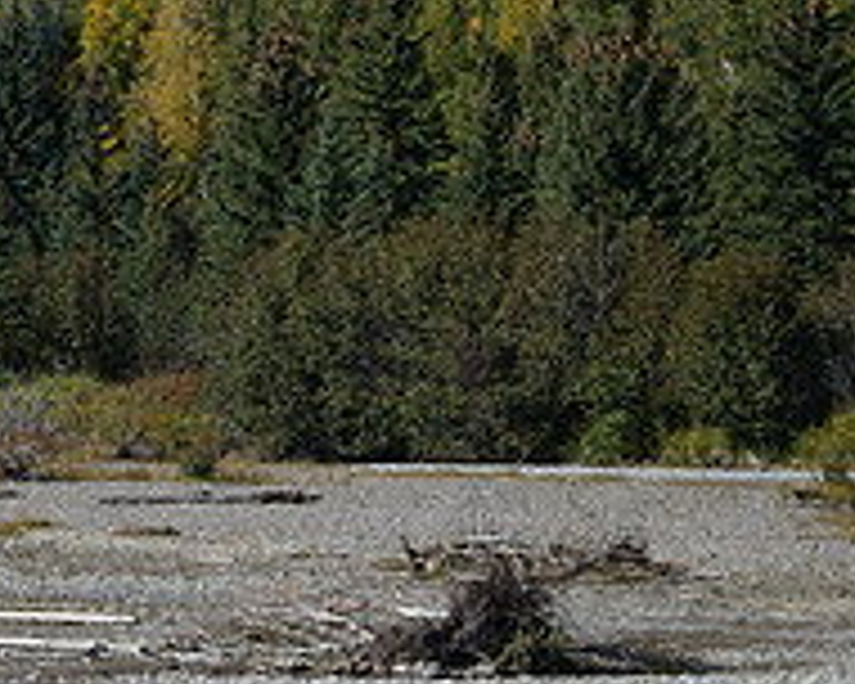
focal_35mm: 344
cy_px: 308
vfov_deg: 4.5
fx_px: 8705
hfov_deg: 5.6
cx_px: -194
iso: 200
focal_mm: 80
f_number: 11
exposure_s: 1/125
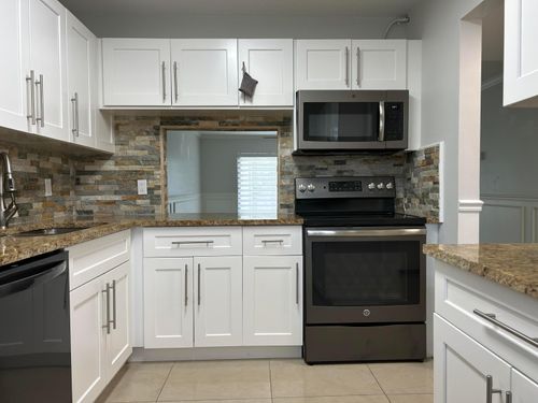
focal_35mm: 26
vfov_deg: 53.1
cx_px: 269
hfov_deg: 67.3
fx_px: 404
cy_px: 202
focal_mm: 5.7
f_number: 1.5
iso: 100
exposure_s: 1/120
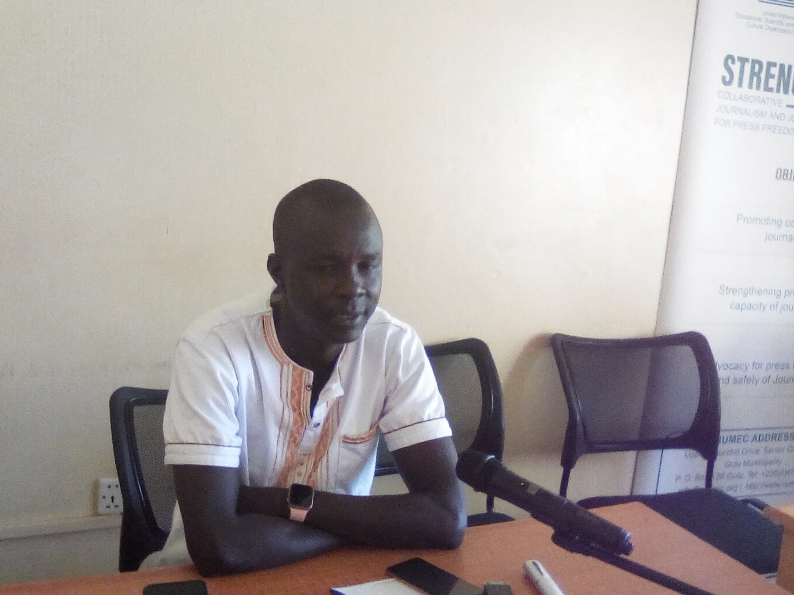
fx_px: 940
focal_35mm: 41
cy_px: 319
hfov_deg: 45.7
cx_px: 364
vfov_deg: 35.1
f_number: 2.8
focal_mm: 2.9
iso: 242
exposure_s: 1/25
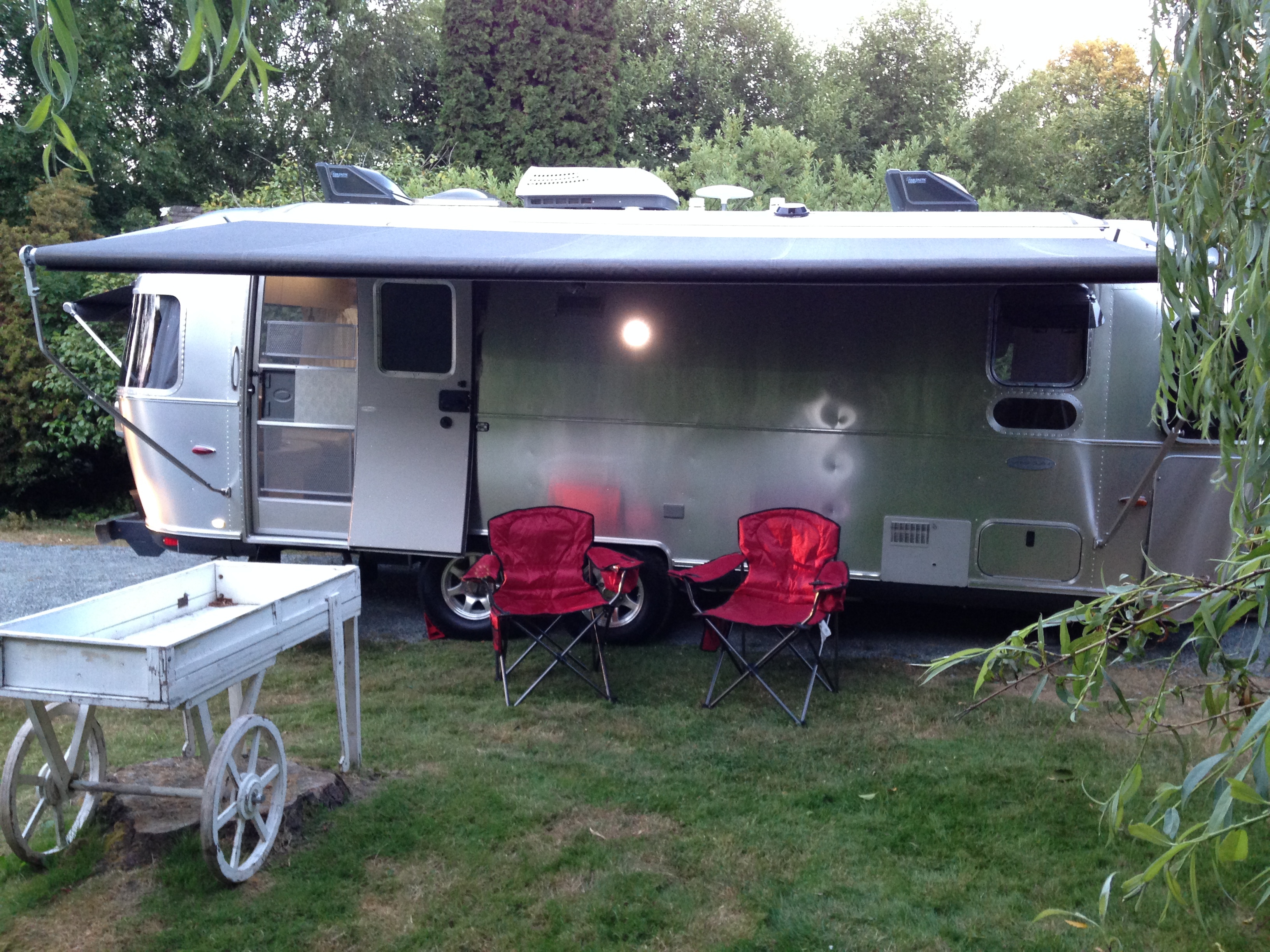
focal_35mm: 33
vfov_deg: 42.9
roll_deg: -1.4
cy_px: 476
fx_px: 1211
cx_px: 635
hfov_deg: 55.4
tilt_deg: -5.9
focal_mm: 4.12
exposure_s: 1/20
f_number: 2.4
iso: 160
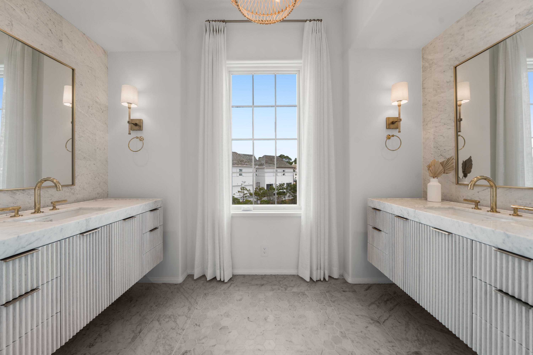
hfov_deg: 112.6
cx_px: 266
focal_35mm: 12
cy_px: 178
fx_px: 178
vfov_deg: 90.0
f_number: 7.1
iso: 100
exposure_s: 1/13
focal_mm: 12
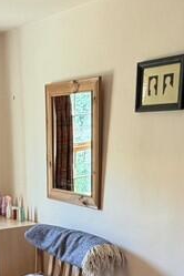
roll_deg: -0.2
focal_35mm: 60
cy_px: 277
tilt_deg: -16.2
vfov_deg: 30.9
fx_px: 460
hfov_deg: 22.4
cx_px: 43
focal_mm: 2.22
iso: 200
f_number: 2.2
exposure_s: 1/50
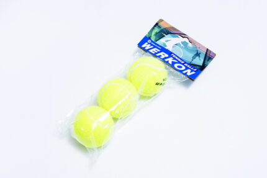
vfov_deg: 21.6
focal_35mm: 63
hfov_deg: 31.9
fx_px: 467
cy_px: 89
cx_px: 134
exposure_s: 1/160
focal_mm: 63
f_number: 9
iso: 3200
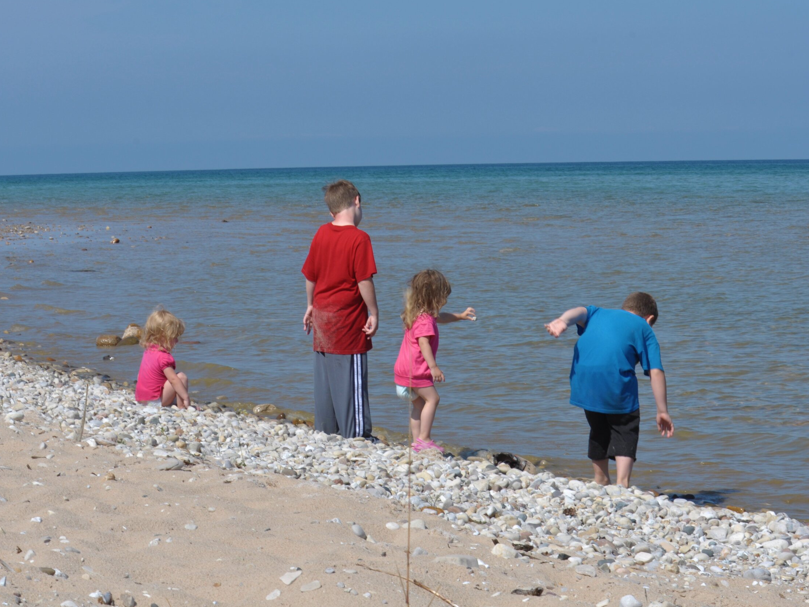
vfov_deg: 10.5
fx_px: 3309
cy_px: 308
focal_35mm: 142
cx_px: 382
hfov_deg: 13.9
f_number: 32
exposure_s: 1/100
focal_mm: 85
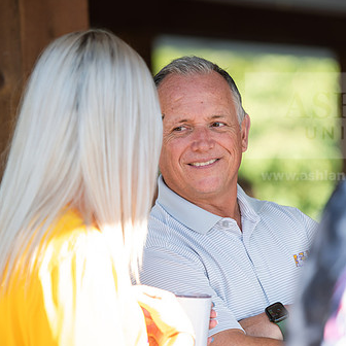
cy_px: 197
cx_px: 214
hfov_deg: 8.0
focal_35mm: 220
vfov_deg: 8.0
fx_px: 2488
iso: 250
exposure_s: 1/320
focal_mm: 150
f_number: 3.2
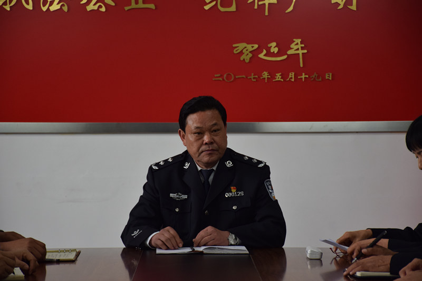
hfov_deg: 13.7
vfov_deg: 9.1
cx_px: 211
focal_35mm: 150
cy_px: 140
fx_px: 1758
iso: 450
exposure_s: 1/60
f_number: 5.6
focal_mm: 100
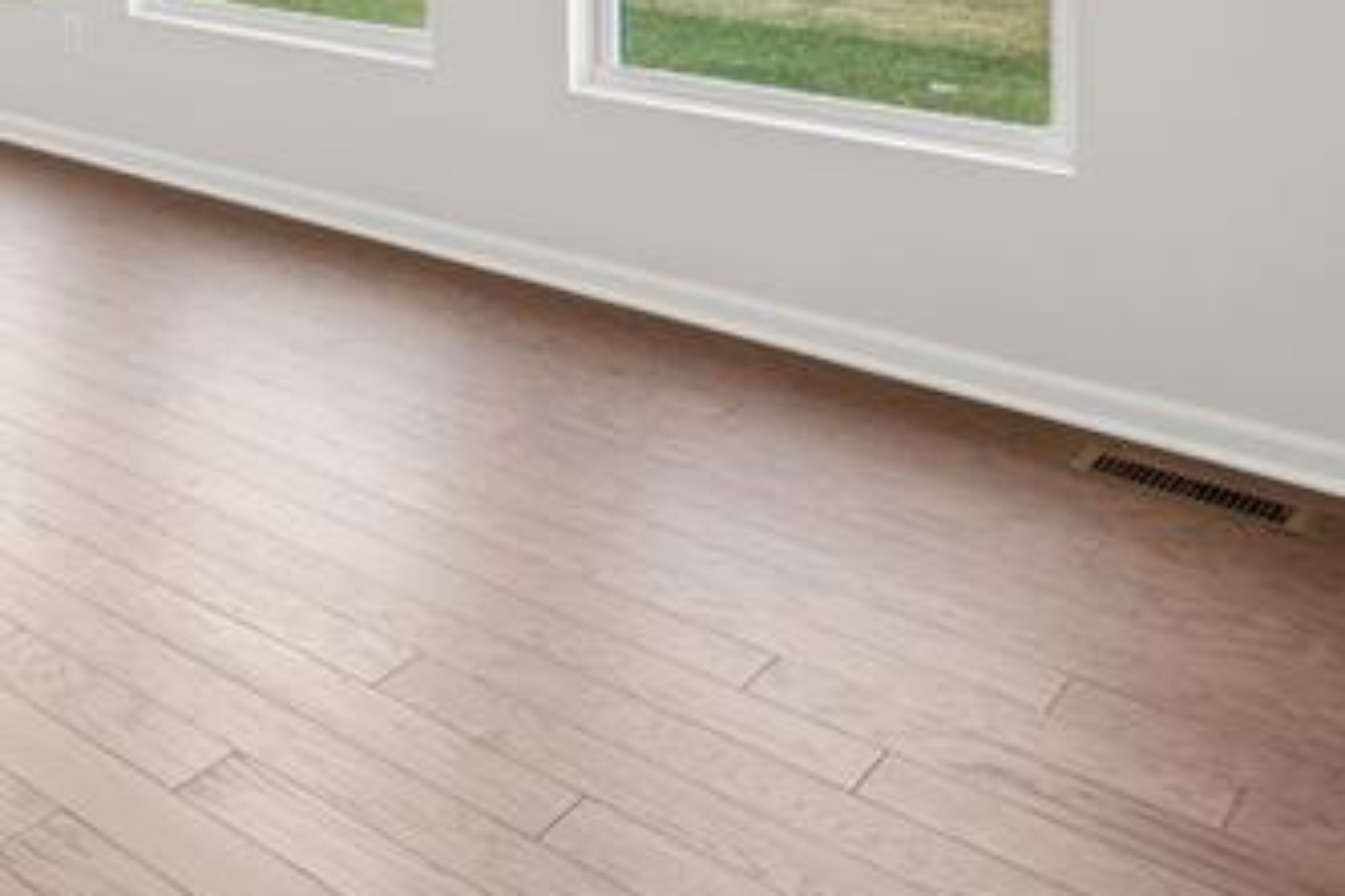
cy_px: -281
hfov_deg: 35.8
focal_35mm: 43
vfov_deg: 26.3
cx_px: -258
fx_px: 1606
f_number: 9
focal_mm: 14
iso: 64
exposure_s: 1/2
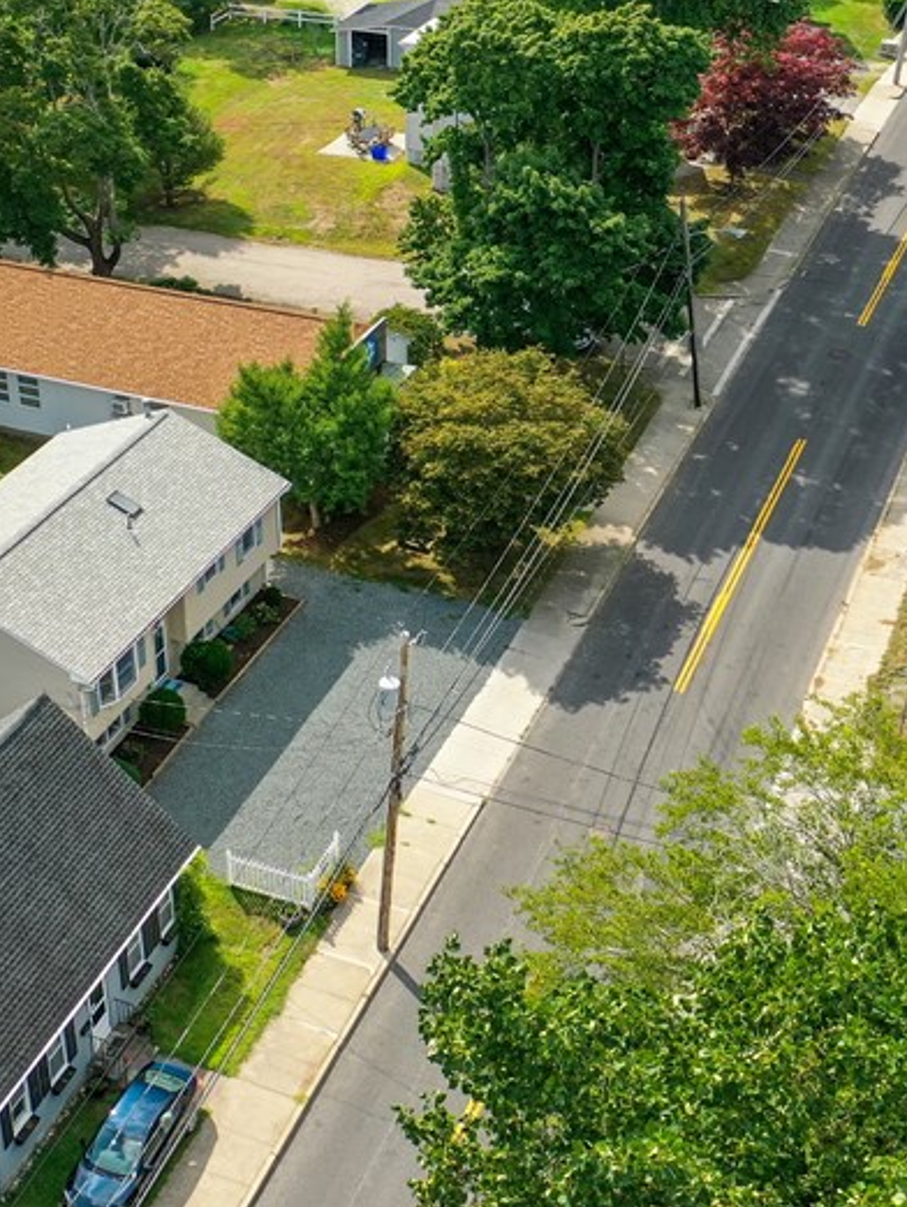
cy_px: 421
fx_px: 1955
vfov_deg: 34.1
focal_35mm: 56
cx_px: 398
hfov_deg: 26.1
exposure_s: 1/40
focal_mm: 10.26
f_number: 3.2
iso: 100
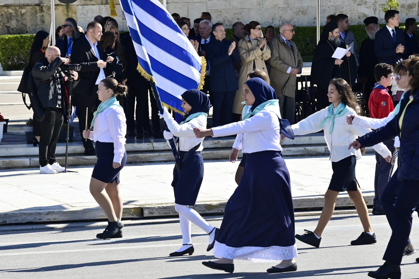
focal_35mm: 202
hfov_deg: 10.2
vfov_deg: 6.8
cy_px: 140
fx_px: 2351
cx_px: 210
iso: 640
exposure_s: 1/800
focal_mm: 135
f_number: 9
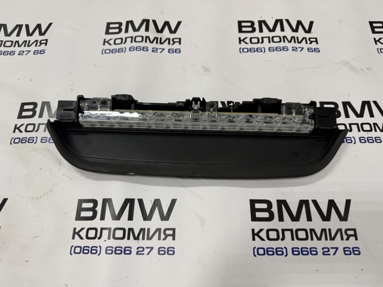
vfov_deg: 56.8
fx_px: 266
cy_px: 144
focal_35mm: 24
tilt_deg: -67.3
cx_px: 192
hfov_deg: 71.6
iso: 160
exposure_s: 1/50
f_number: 1.78
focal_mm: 6.76
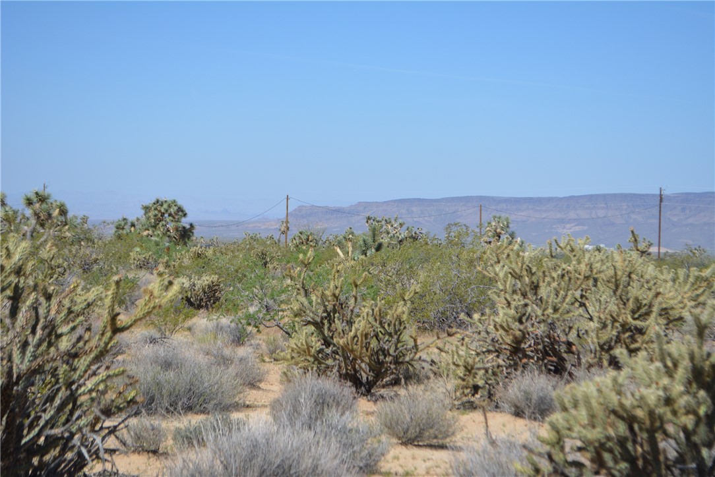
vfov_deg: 16.6
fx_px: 1639
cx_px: 358
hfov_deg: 24.6
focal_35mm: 82
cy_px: 238
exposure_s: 1/1600
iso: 400
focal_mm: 55
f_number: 7.1
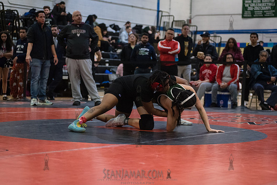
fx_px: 616
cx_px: 138
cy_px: 92
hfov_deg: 25.4
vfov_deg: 17.1
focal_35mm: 80
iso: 8000
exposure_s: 1/500
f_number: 3.5
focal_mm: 80
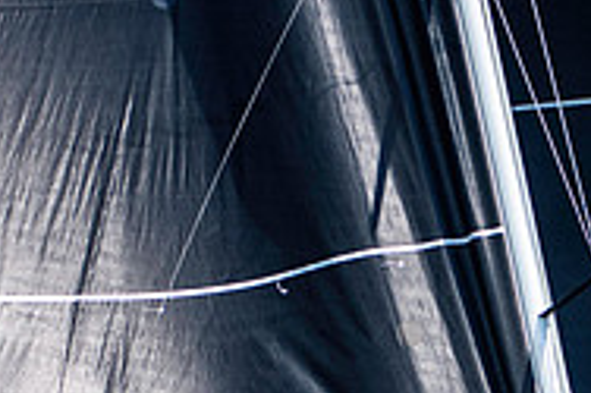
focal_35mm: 925
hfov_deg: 2.2
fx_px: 15172
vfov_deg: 1.5
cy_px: 552
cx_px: 714
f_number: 5
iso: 400
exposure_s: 1/2000
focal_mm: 200
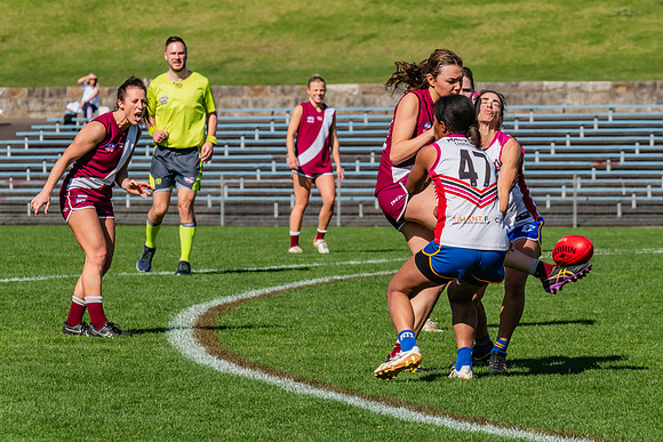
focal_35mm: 374
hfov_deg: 5.5
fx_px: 6894
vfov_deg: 3.7
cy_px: 190
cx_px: 416
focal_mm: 290
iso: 800
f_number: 13
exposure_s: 1/1250
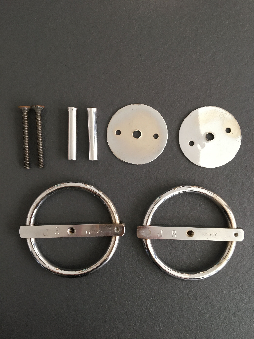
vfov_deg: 61.7
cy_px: 170
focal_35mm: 29
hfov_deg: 48.2
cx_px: 127
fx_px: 284
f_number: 2.2
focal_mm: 4.15
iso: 64
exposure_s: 1/33
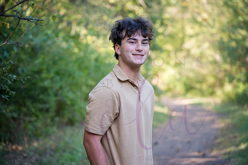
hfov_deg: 17.0
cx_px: 124
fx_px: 832
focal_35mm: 121
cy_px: 82
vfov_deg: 11.4
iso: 720
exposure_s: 1/250
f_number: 4
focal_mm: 120
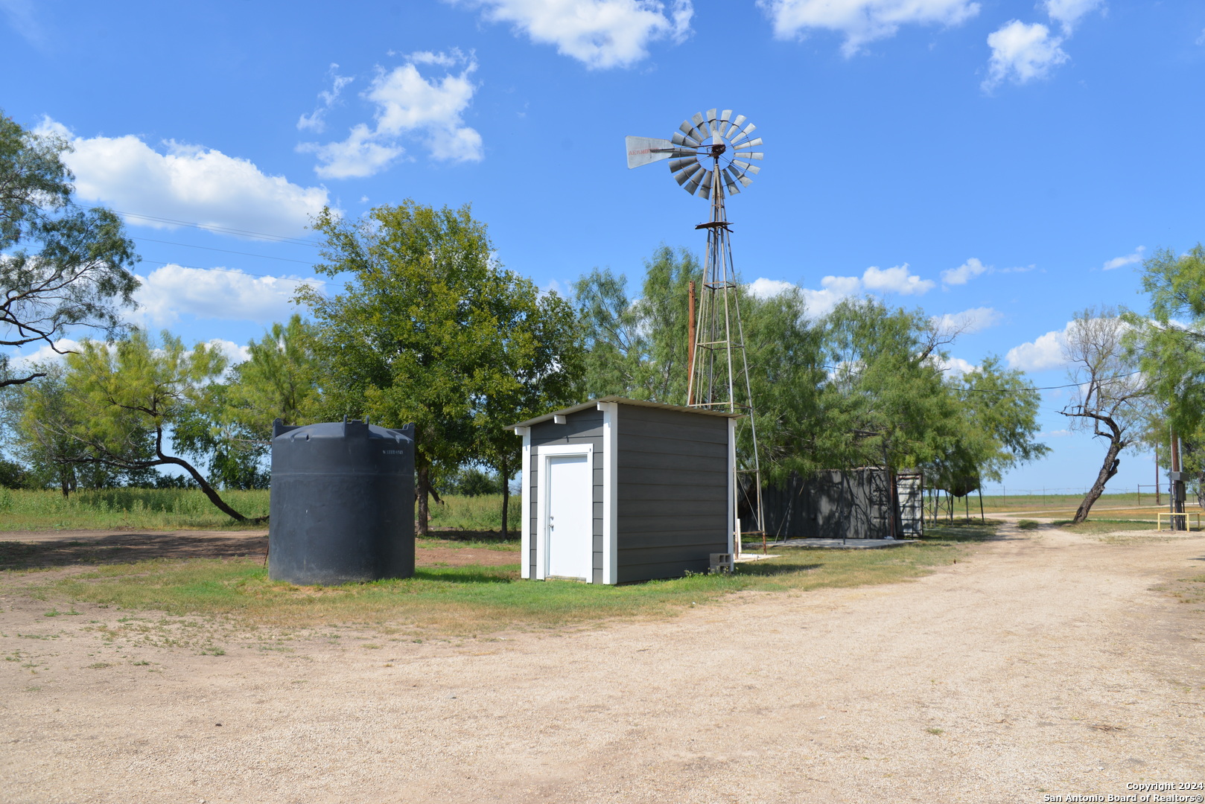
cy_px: 402
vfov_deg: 46.4
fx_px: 938
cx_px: 602
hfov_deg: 65.5
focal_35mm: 28
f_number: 8
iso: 100
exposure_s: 1/250
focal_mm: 28
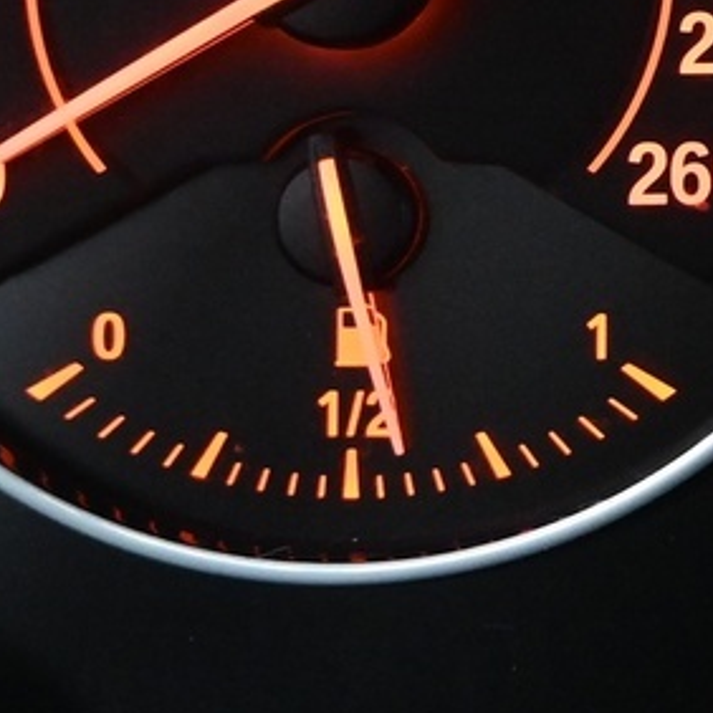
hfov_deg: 14.0
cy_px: -10
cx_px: 1064
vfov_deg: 14.6
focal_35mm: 117
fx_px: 2726
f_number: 3.5
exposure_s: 1/50
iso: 3200
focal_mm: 16
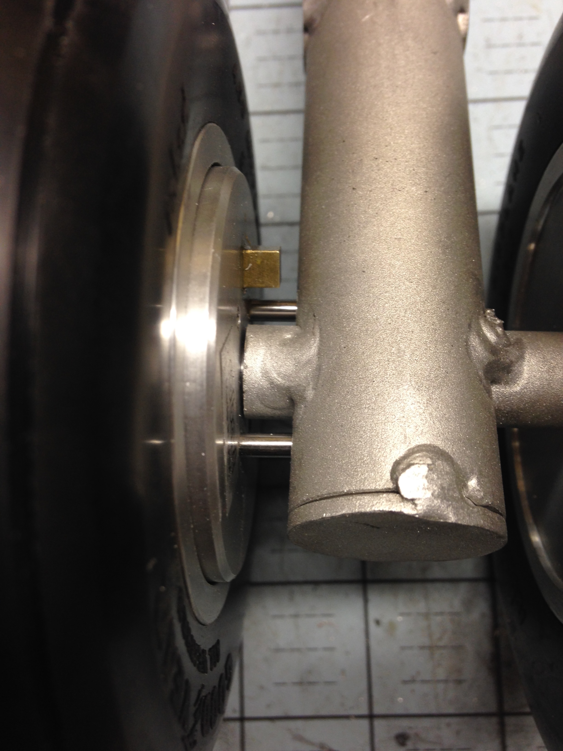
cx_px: 282
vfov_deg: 55.4
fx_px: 716
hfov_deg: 42.9
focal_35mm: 33
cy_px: 376
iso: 64
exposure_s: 1/20
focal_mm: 4.12
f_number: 2.4
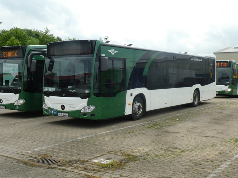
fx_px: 303
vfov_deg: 32.9
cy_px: 89
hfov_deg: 42.9
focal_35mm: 44
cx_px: 119
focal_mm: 7.8
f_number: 3.9
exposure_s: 1/100
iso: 80
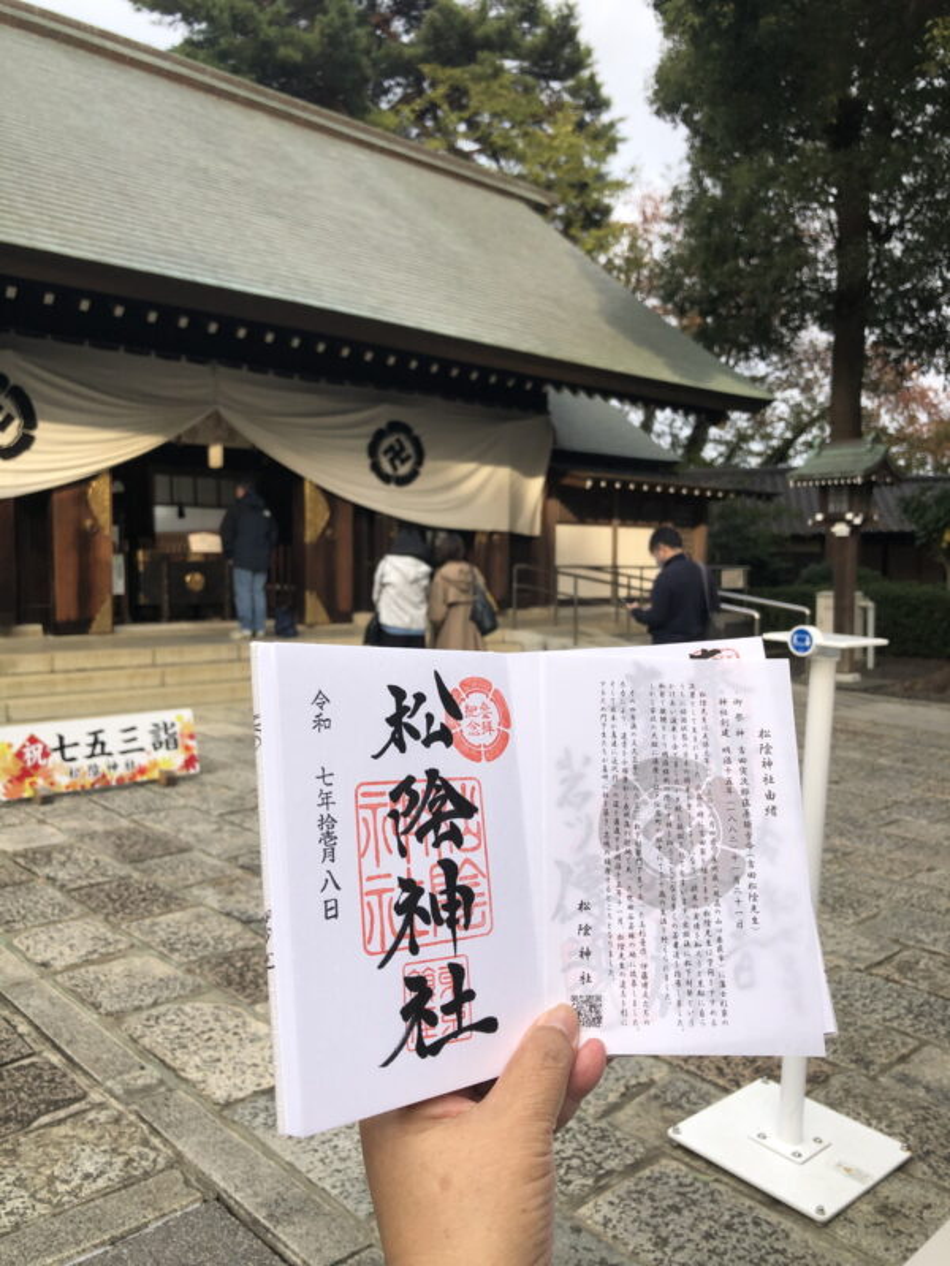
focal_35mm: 28
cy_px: 633
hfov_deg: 49.7
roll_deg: +0.7
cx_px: 475
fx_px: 1025
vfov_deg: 63.4
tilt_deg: -1.9
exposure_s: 1/486
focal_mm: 3.99
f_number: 1.8
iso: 20
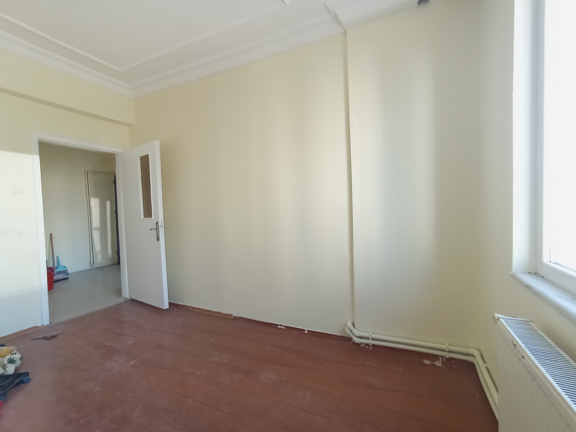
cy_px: 216
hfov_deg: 94.5
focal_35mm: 16
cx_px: 288
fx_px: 266
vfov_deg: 78.1
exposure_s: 1/50
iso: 99
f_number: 2.2
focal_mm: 1.65
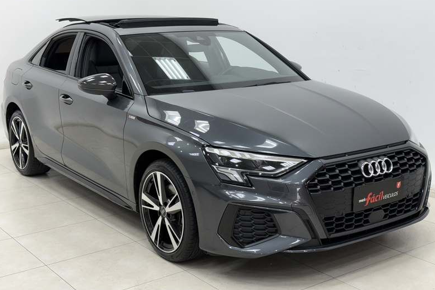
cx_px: 219
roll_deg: +1.0
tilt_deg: -12.4
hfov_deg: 38.9
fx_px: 616
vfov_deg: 26.5
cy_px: 150
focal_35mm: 51
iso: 64
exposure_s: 1/60
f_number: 1.78
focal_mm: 6.76
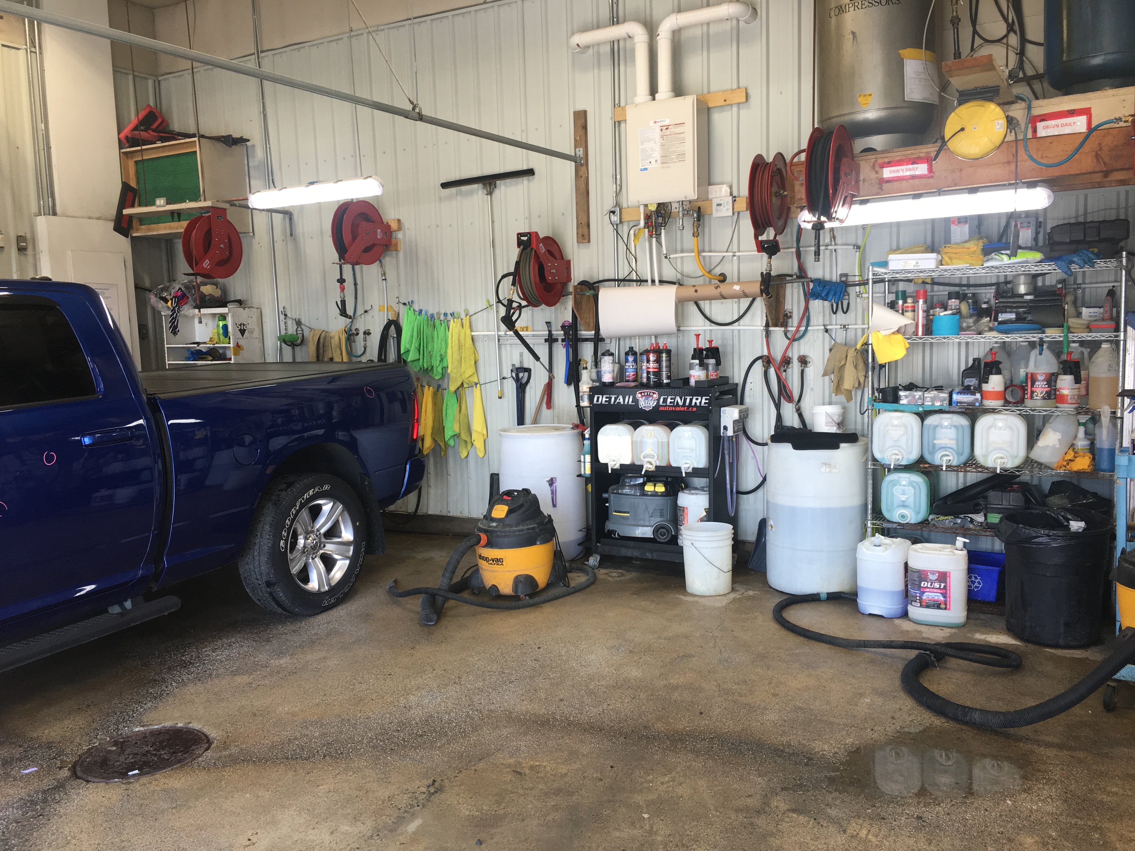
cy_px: 426
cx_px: 568
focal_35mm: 29
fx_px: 951
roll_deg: +2.9
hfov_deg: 61.7
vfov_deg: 48.2
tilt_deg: -6.5
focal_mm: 4.15
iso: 32
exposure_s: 1/120
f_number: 2.2
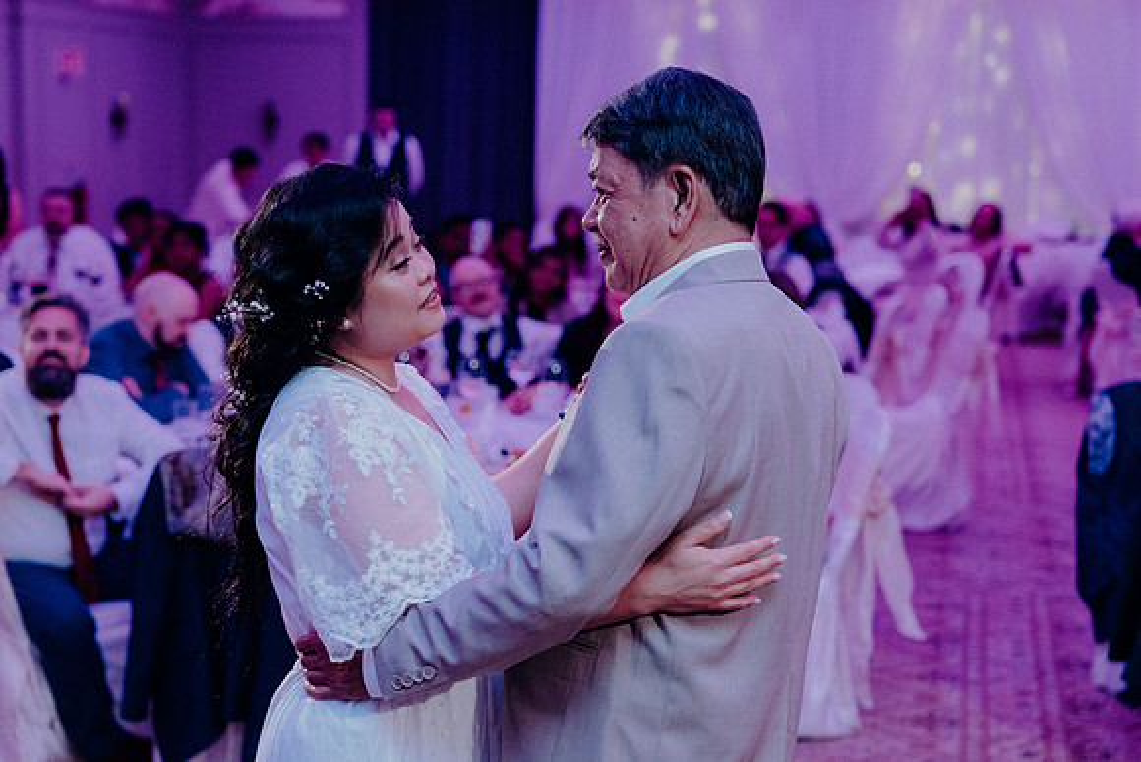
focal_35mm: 70
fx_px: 2219
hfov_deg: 28.8
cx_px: 570
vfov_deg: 19.5
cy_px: 381
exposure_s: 1/160
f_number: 3.5
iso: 3200
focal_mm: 70
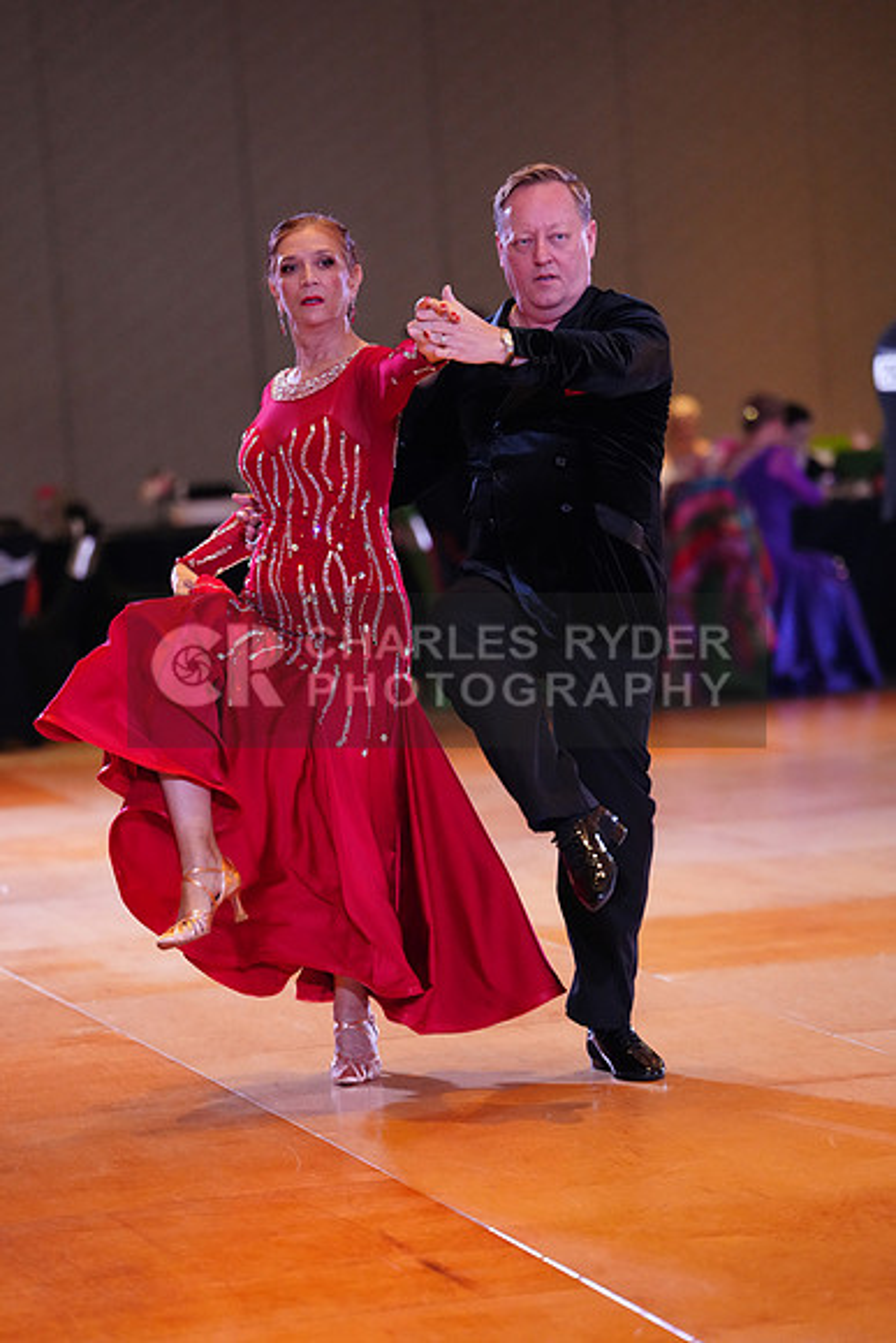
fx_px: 5111
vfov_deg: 15.0
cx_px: 448
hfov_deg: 10.0
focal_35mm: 137
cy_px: 672
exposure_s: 1/400
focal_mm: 137
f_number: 2.8
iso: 5000
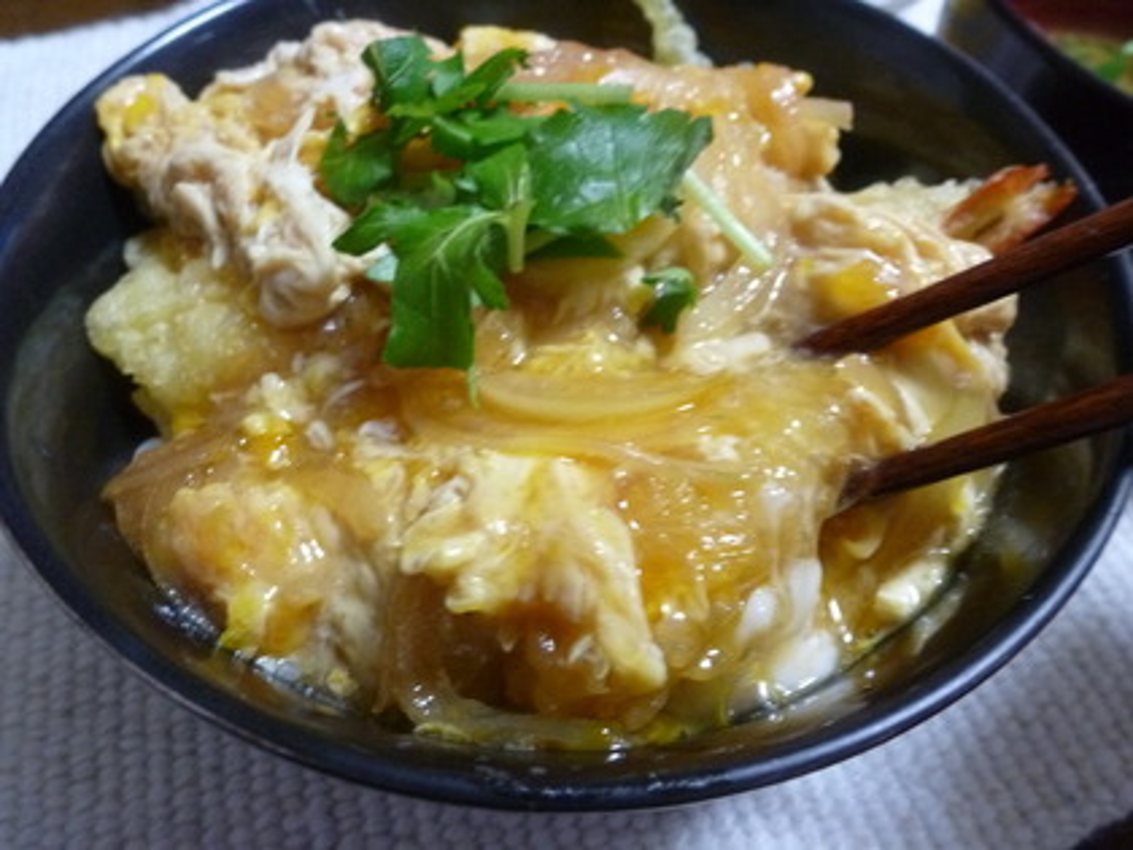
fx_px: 786
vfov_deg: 56.8
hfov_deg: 71.6
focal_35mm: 24
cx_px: 566
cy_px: 425
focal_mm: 4.3
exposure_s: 1/15
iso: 400
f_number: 3.3
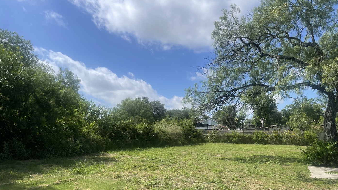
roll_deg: +0.1
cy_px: 127
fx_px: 260
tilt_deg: +3.4
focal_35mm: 29
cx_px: 167
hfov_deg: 66.1
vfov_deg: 39.7
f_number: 1.6
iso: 32
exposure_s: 1/4000
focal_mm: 4.2
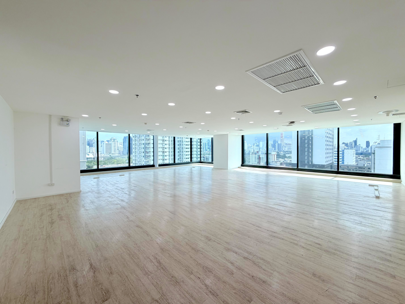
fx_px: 164
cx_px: 202
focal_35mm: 14
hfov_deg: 102.1
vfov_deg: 85.7
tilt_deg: -0.8
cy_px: 152
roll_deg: +0.7
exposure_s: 1/436
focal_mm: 2.22
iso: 64
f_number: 2.2
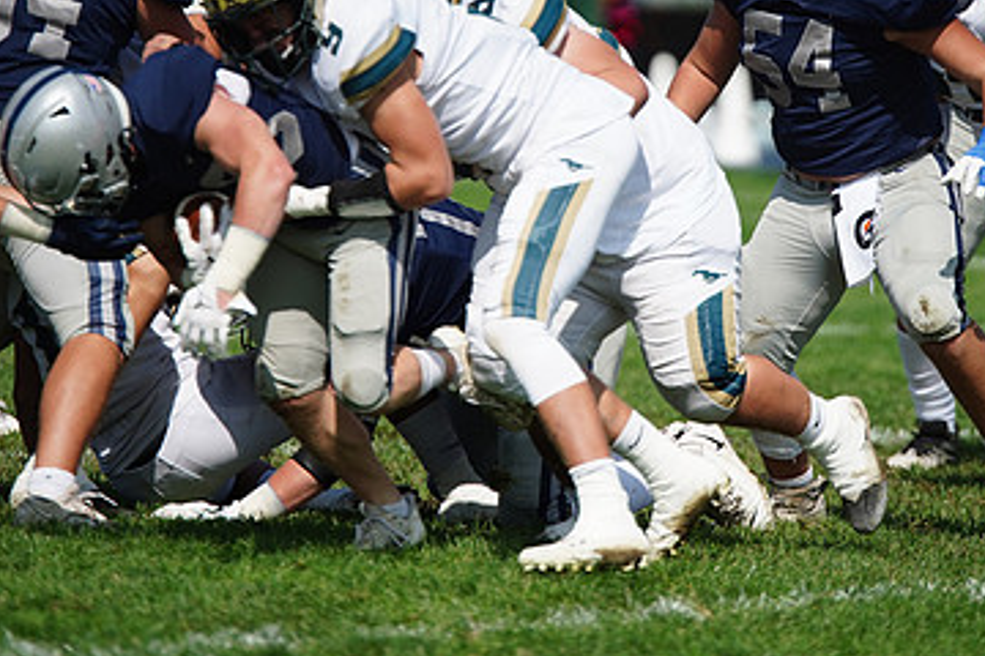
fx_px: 13242
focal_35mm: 484
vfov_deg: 2.8
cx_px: 566
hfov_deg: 4.3
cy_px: 154
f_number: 2.8
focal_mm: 300
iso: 400
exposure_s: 1/8000
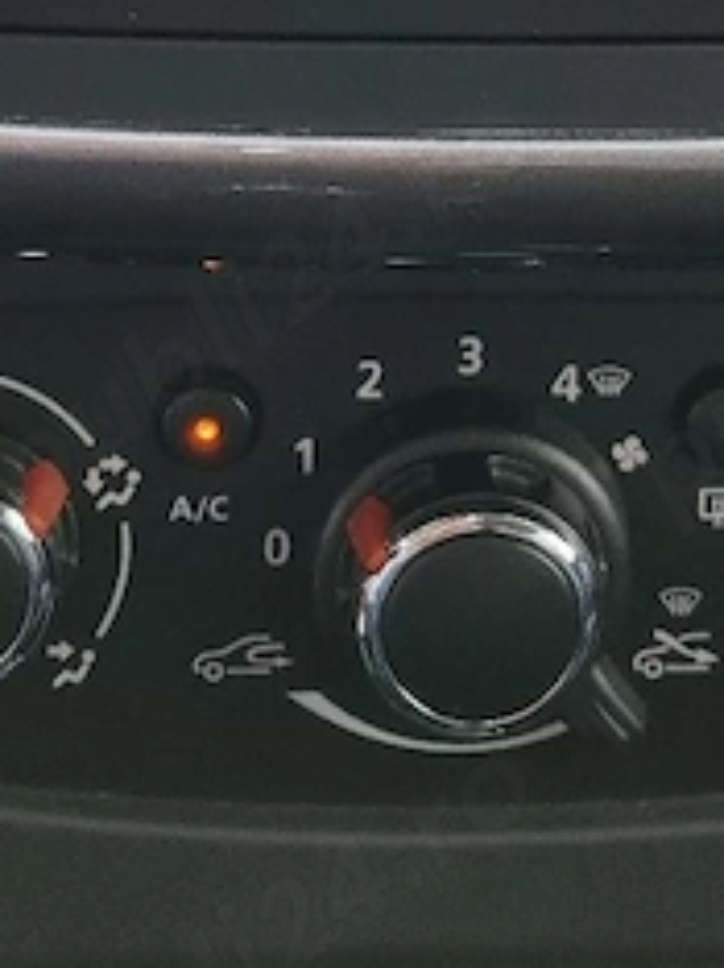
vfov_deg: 20.4
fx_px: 2486
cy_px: -240
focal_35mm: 89
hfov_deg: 16.6
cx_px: 426
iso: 160
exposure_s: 1/100
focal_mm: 5.4
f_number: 1.8
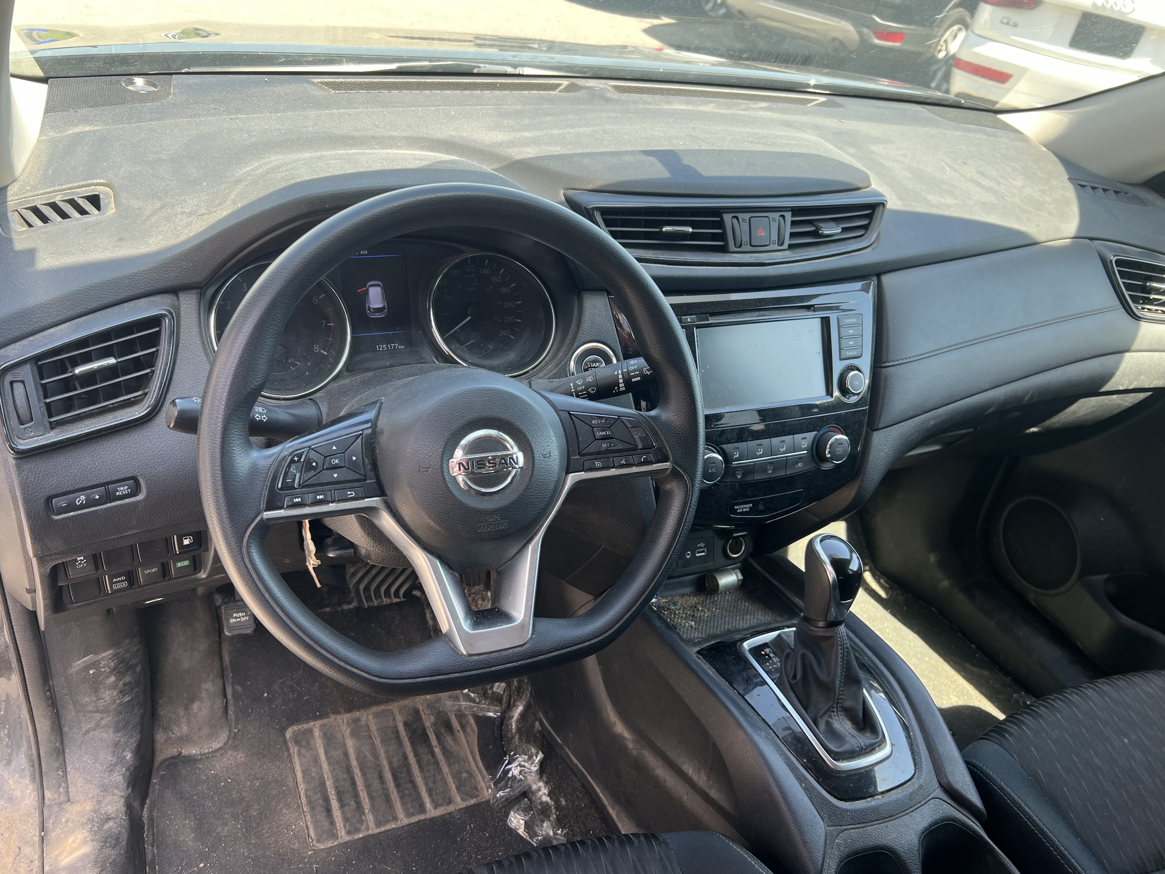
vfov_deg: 51.4
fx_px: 909
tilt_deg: -34.5
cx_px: 577
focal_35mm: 27
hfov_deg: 65.3
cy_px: 435
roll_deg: -8.5
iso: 40
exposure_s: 1/140
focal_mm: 5.7
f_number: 1.5
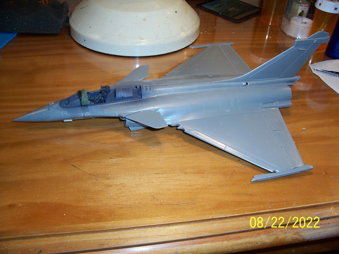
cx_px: 170
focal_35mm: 34
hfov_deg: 54.0
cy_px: 127
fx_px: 333
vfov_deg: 41.8
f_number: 2.7
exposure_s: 1/125
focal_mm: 5.6
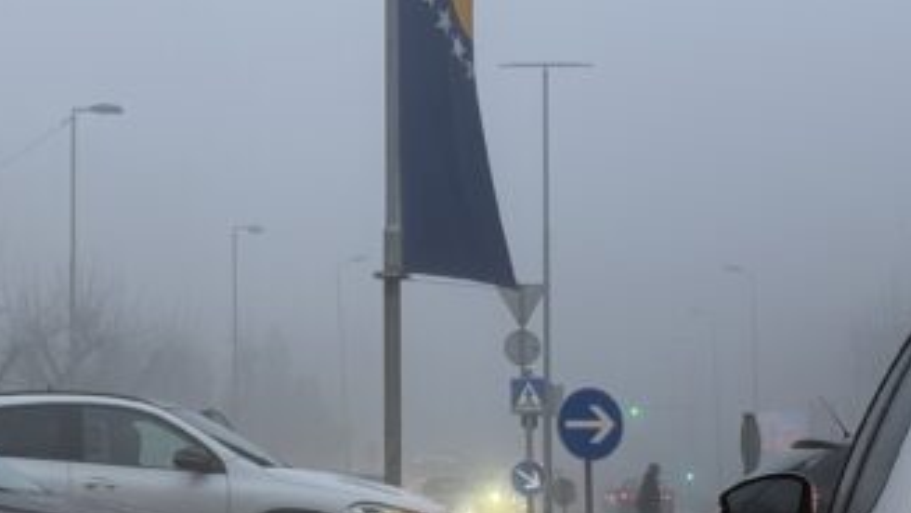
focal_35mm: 123
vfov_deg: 9.8
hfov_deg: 17.3
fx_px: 2971
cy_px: 128
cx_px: 248
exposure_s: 1/75
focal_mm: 6.76
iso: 64
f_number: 1.78
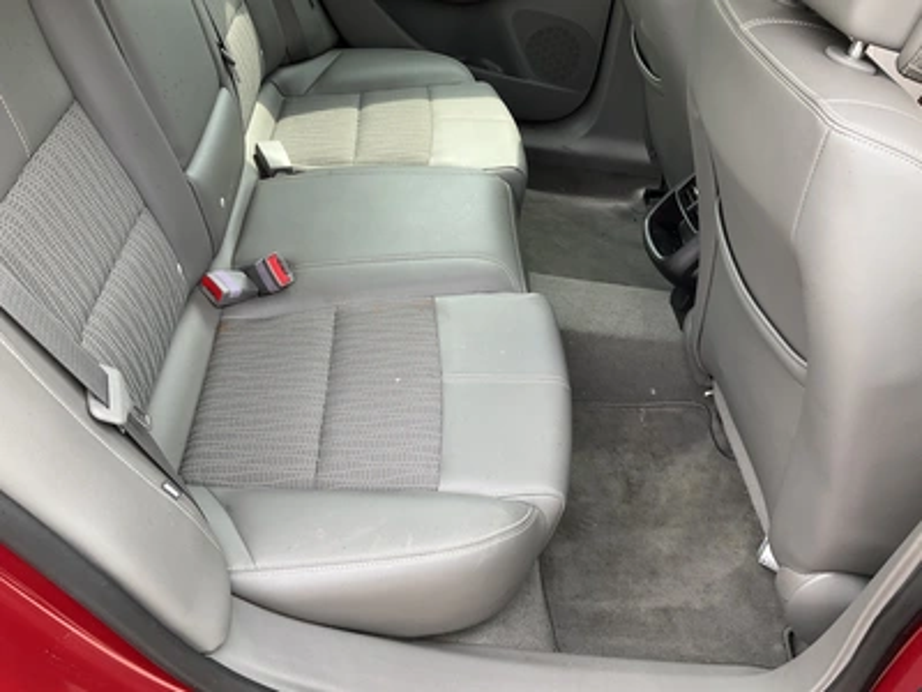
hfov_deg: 61.7
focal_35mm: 29
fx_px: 772
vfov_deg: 48.2
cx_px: 461
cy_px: 346
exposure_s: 1/122
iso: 25
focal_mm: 3
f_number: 1.8
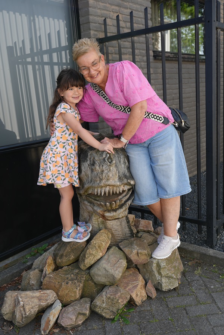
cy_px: 168
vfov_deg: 54.4
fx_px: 327
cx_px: 112
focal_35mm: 35
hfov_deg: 37.9
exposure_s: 1/250
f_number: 4
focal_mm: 35
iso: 100
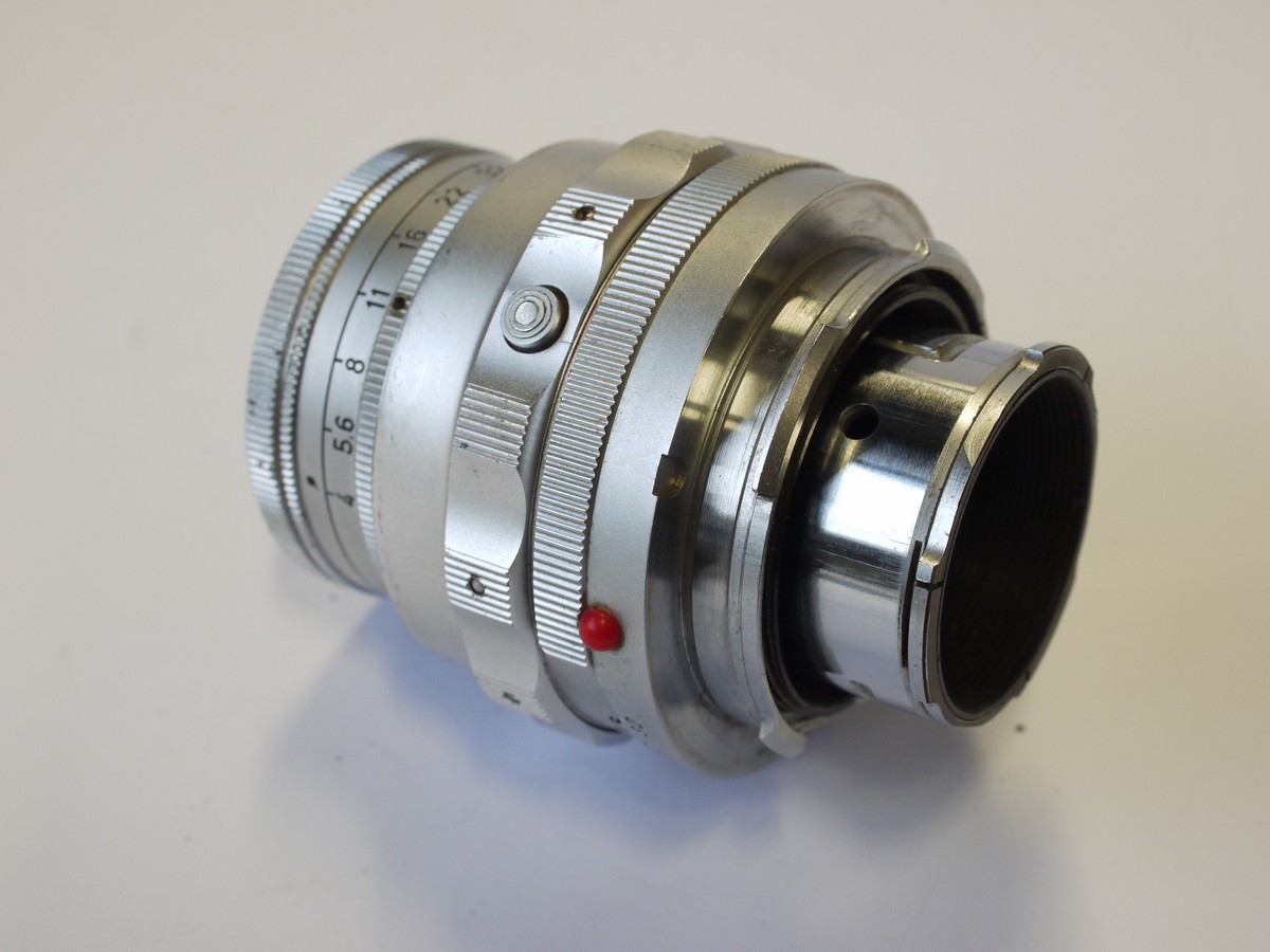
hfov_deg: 32.2
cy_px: 476
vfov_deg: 24.4
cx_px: 635
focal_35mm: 60
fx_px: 2201
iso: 400
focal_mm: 30
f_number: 8
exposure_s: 1/30
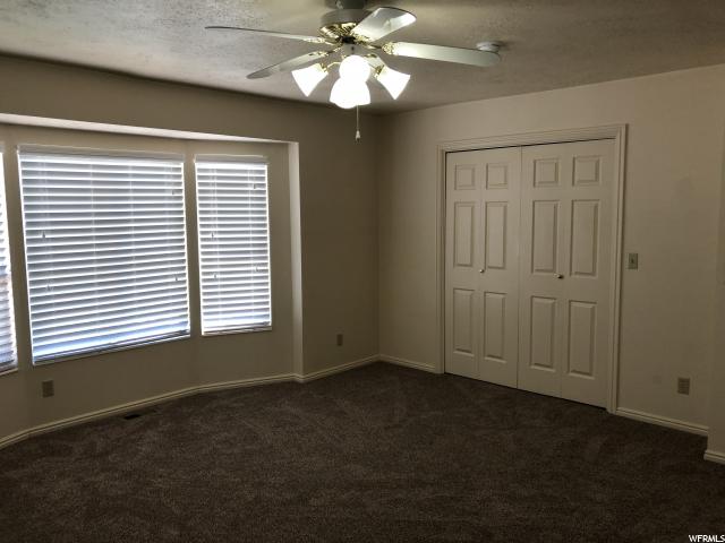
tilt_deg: -6.4
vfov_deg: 49.7
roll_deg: +2.0
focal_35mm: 28
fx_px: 586
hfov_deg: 63.4
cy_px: 272
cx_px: 362
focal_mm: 3.99
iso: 20
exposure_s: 1/40
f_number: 1.8
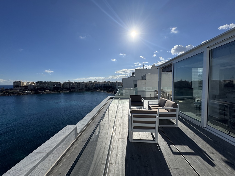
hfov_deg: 102.1
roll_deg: -0.2
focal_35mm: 14
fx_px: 95
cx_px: 118
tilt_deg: -2.5
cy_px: 88
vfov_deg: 85.7
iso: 40
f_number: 2.2
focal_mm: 2.22
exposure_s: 1/5650
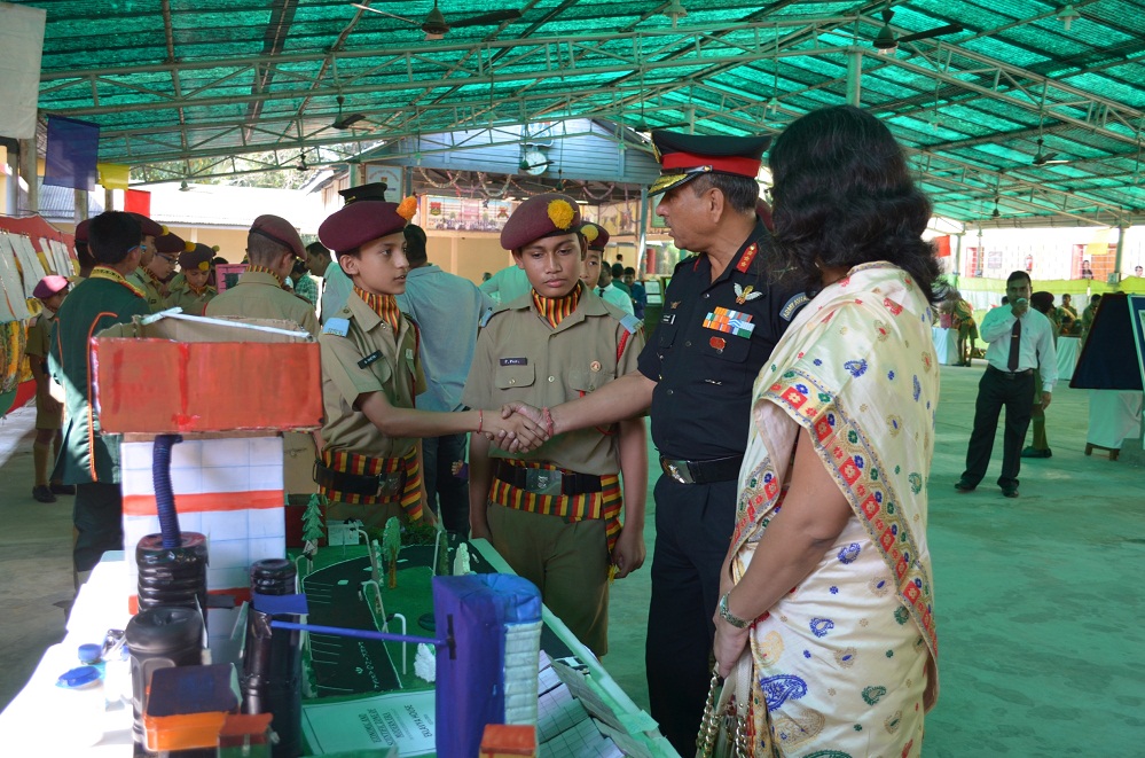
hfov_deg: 57.3
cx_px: 572
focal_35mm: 33
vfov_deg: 39.8
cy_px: 379
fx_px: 1047
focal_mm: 22
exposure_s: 1/160
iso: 400
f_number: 4
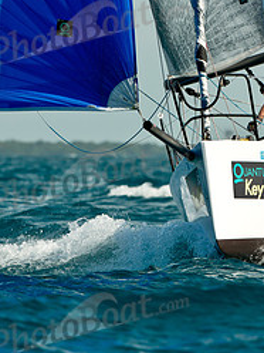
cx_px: 266
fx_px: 8094
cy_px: 81
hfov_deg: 1.9
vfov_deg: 2.5
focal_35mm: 796
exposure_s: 1/1600
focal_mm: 340
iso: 400
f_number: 9
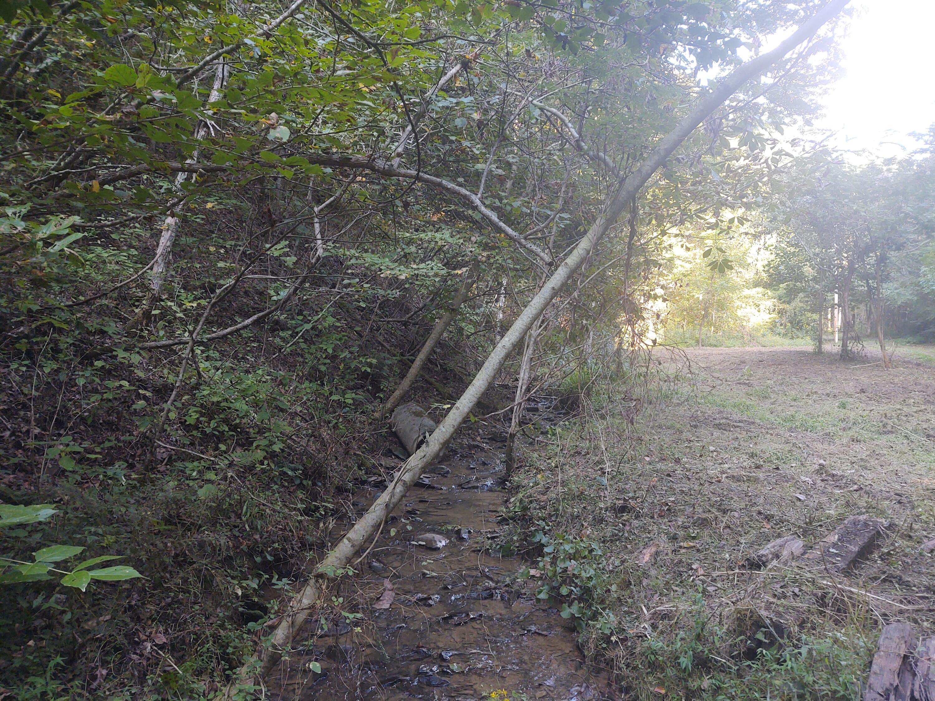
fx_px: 729
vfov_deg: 51.4
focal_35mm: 27
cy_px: 350
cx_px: 468
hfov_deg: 65.3
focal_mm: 4.75
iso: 156
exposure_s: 1/120
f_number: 1.7
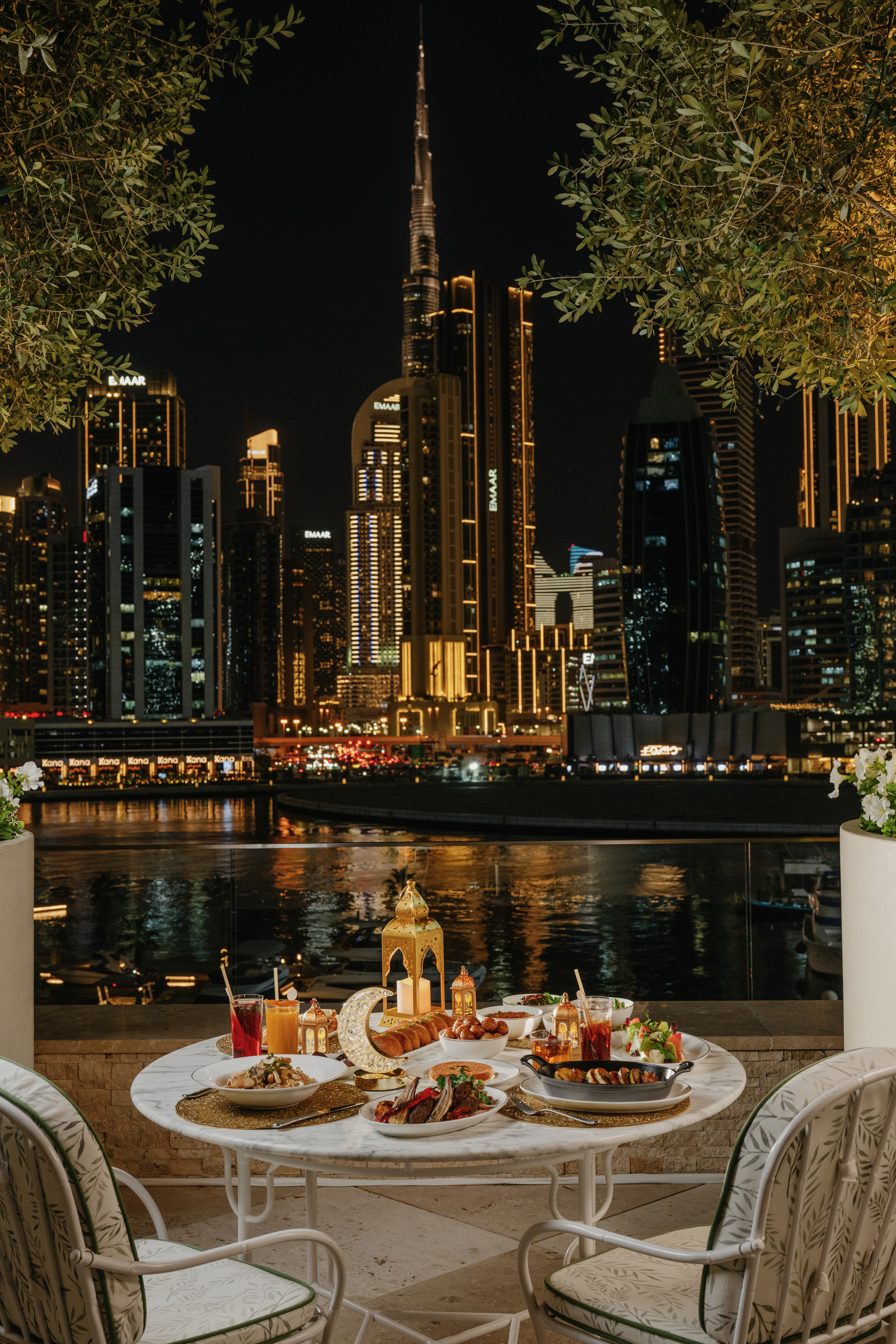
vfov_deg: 47.4
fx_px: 1531
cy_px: 672
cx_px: 448
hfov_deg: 32.6
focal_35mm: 41
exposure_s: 1/13
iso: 640
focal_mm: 41
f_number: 7.1
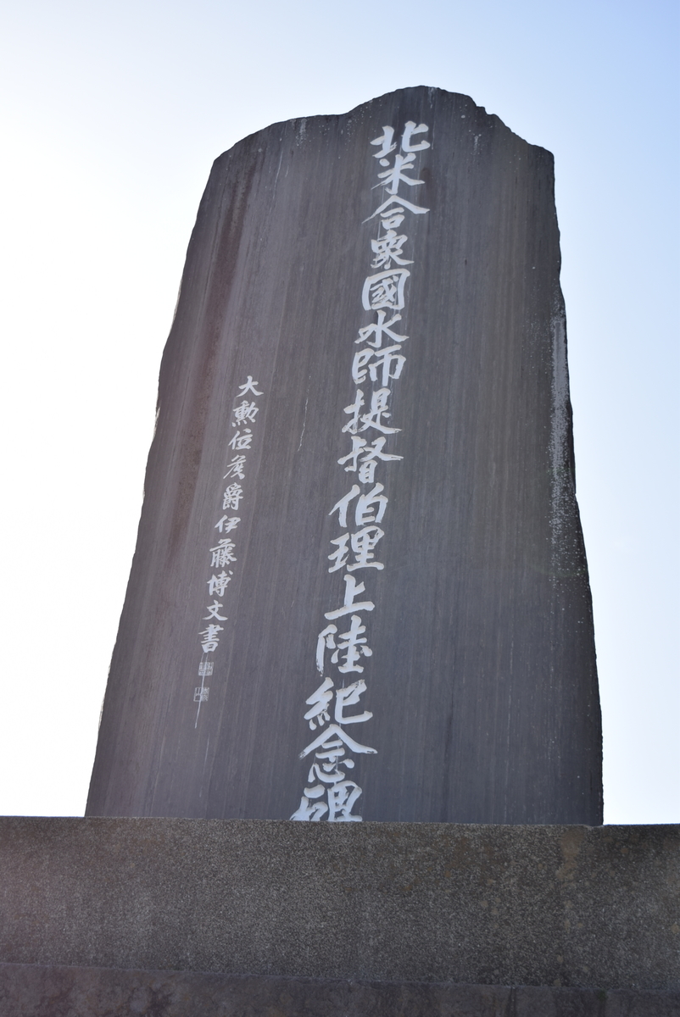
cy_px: 508
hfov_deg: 26.5
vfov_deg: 38.9
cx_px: 340
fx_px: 1442
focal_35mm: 51
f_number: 5.6
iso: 100
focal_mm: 34
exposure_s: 1/400
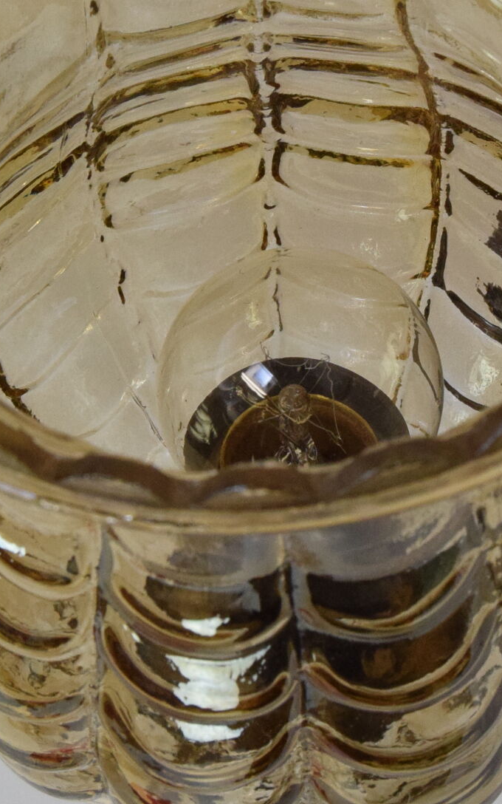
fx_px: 2211
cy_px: 266
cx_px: 361
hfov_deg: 12.9
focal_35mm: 101
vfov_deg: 20.5
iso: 1600
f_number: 8
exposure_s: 1/250
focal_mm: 24
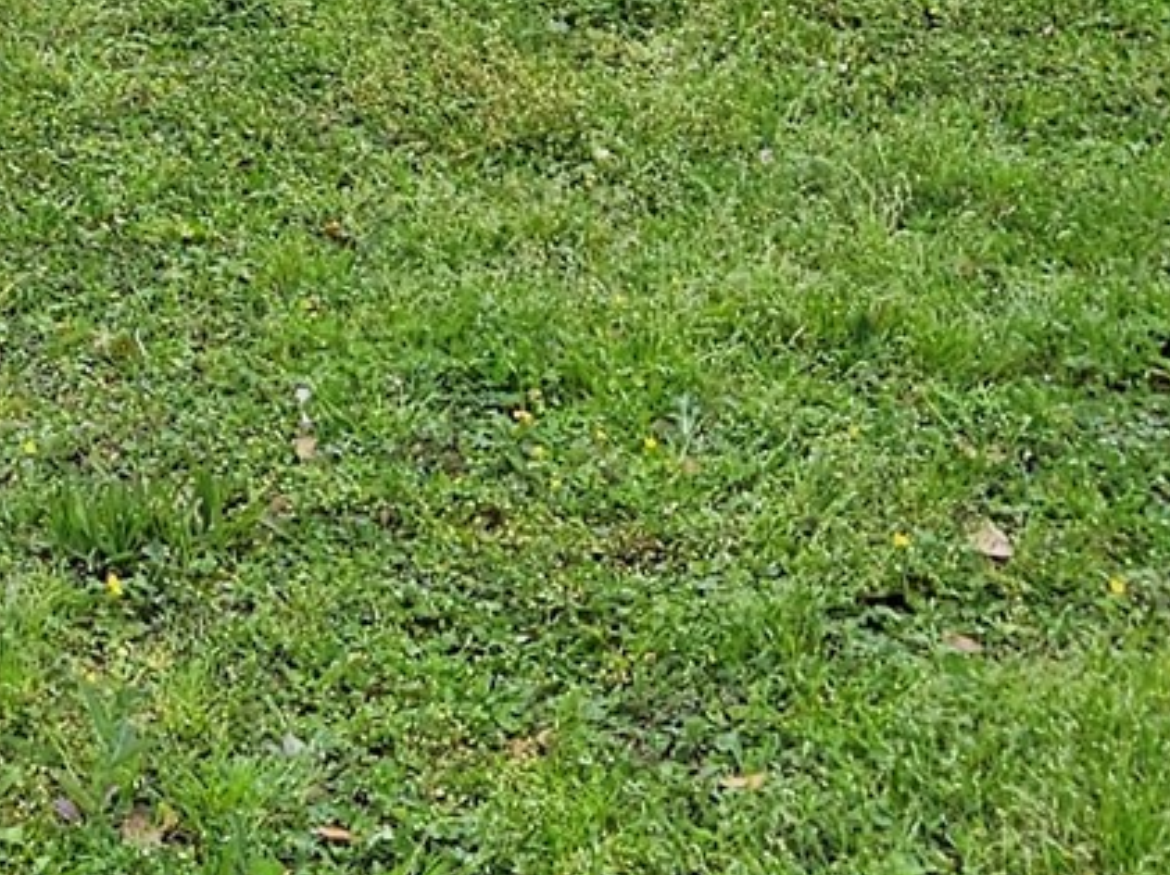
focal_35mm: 112
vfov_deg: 12.7
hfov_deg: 17.1
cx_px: -83
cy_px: -283
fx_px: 3782
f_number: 1.8
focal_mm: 5.4
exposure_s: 1/465
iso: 40
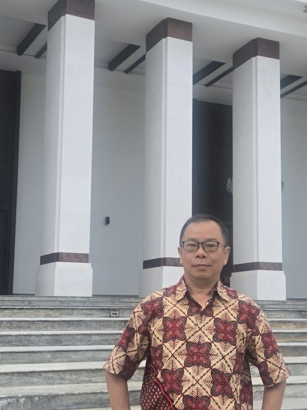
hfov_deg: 25.6
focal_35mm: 57
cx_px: 197
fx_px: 674
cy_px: 210
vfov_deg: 33.8
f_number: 1.8
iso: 80
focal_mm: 5.4
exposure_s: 1/1050
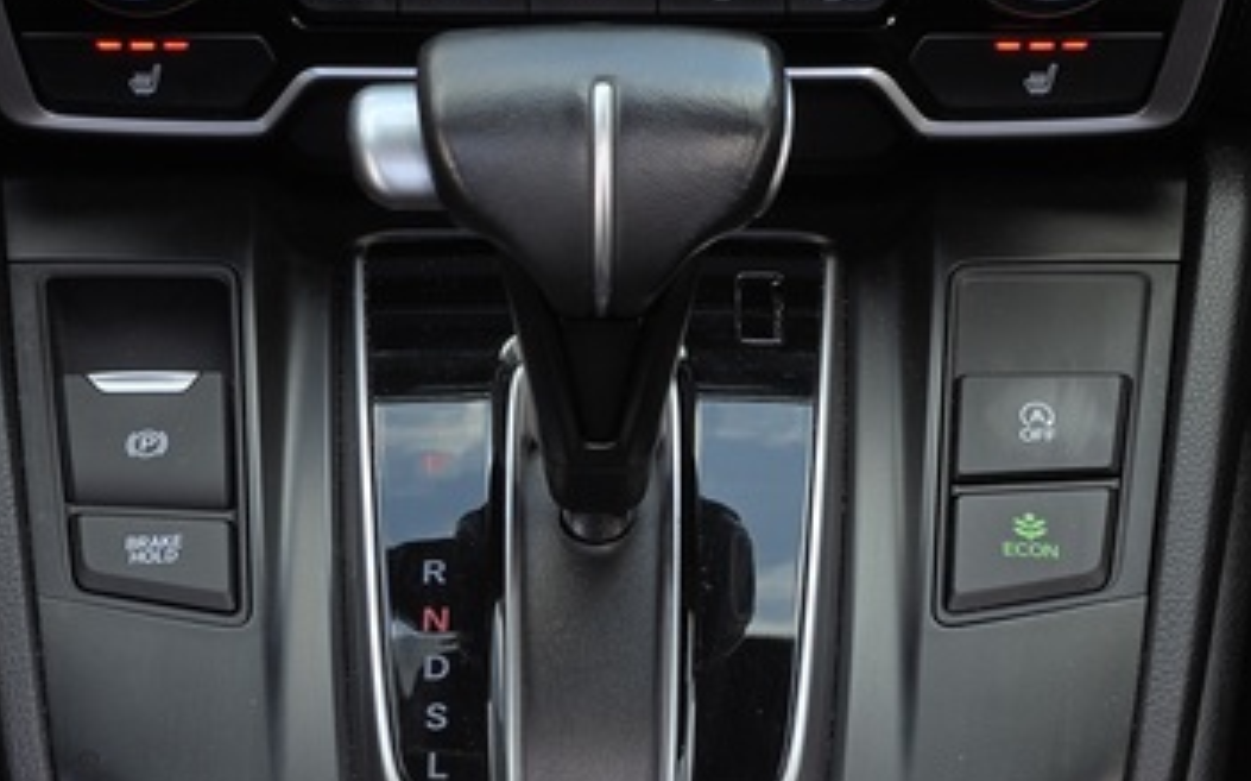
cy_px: 337
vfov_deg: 9.0
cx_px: 599
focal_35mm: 146
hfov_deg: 14.3
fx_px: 4975
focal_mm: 18.6
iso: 64
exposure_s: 1/120
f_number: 2.9
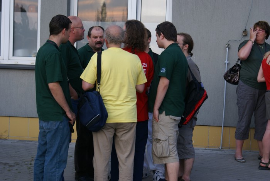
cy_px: 90
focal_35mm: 90
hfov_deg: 22.6
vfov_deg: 15.2
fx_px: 676
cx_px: 135
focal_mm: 60
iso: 100
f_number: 5.6
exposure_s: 1/60
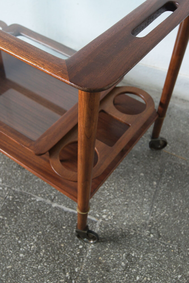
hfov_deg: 34.2
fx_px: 307
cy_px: 142
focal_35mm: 39
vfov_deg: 49.6
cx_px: 94
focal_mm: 26
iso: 400
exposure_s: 1/25
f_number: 5.6
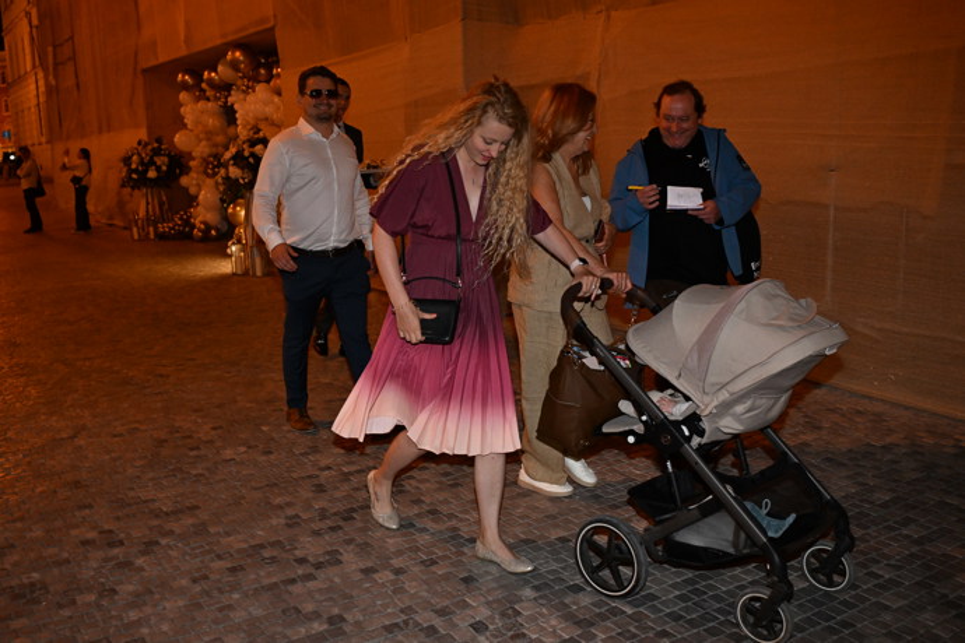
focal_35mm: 34
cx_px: 482
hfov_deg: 55.1
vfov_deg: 38.4
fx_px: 925
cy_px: 322
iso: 4000
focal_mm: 34.5
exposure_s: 1/125
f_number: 5
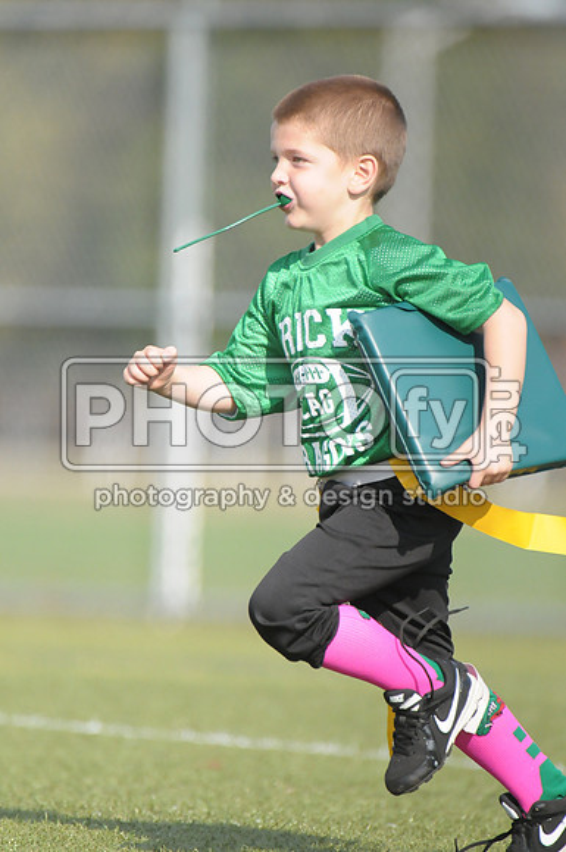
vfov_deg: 3.4
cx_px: 283
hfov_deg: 2.3
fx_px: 14191
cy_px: 426
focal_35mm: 600
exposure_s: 1/6400
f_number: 4
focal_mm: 400
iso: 1600
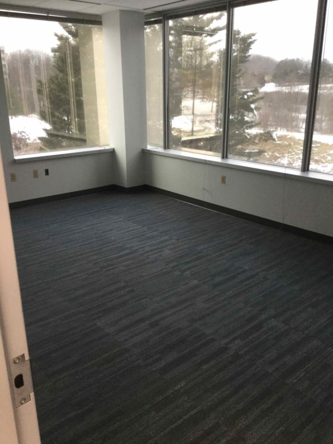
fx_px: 398
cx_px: 166
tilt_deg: -19.0
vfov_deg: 58.4
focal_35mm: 31
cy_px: 222
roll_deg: +1.2
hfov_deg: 45.4
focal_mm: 3.3
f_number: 2.4
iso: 80
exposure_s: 1/30
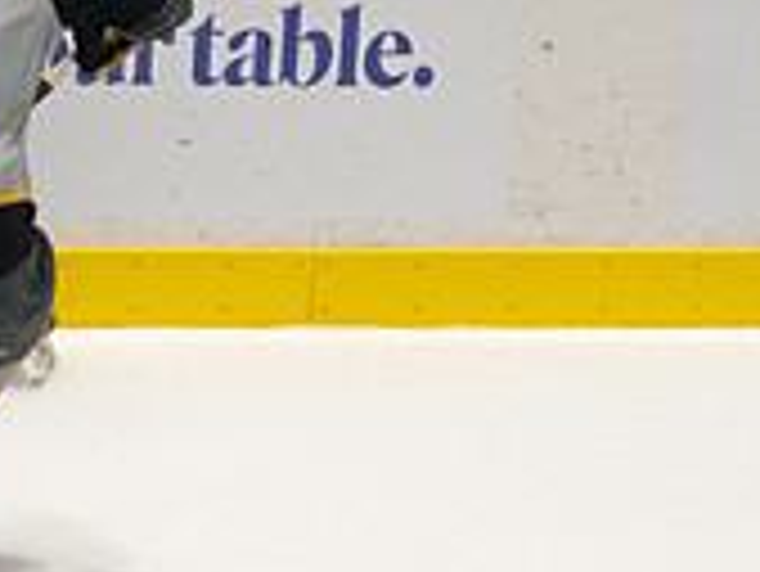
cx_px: -441
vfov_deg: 1.5
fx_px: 22256
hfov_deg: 2.0
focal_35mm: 1013
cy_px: 159
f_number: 4
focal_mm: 162
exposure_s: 1/800
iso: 2500
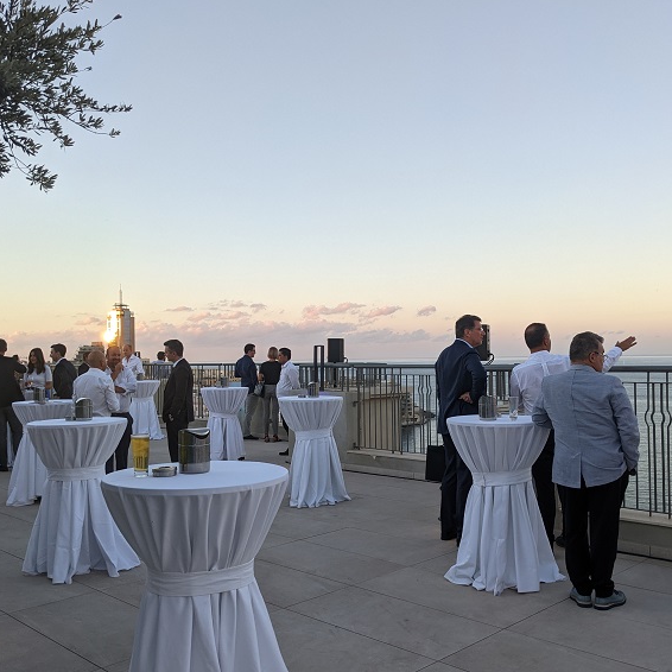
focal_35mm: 34
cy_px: 347
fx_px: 747
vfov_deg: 48.4
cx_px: 334
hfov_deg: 48.5
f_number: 1.73
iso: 60
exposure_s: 1/350
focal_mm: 4.38
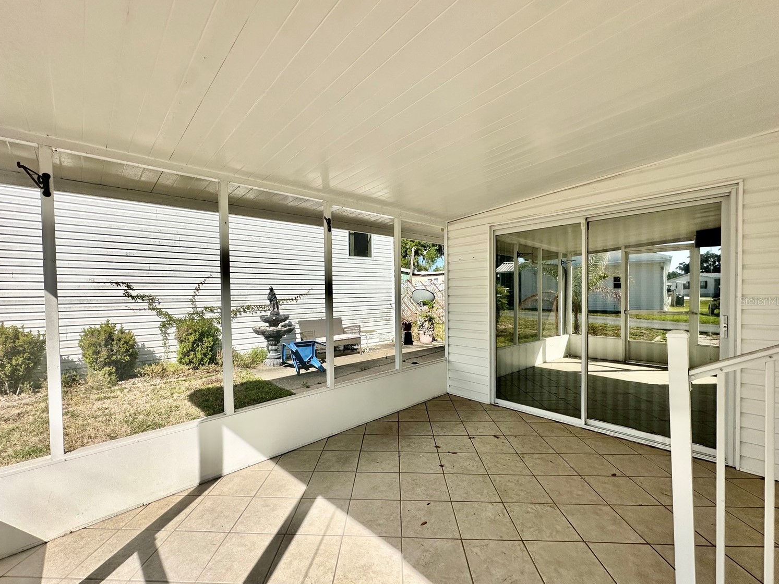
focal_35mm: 15
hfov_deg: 98.1
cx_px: 371
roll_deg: +0.9
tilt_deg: -0.9
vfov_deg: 81.7
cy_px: 301
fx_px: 338
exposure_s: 1/1715
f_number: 2.2
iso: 40
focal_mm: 2.22
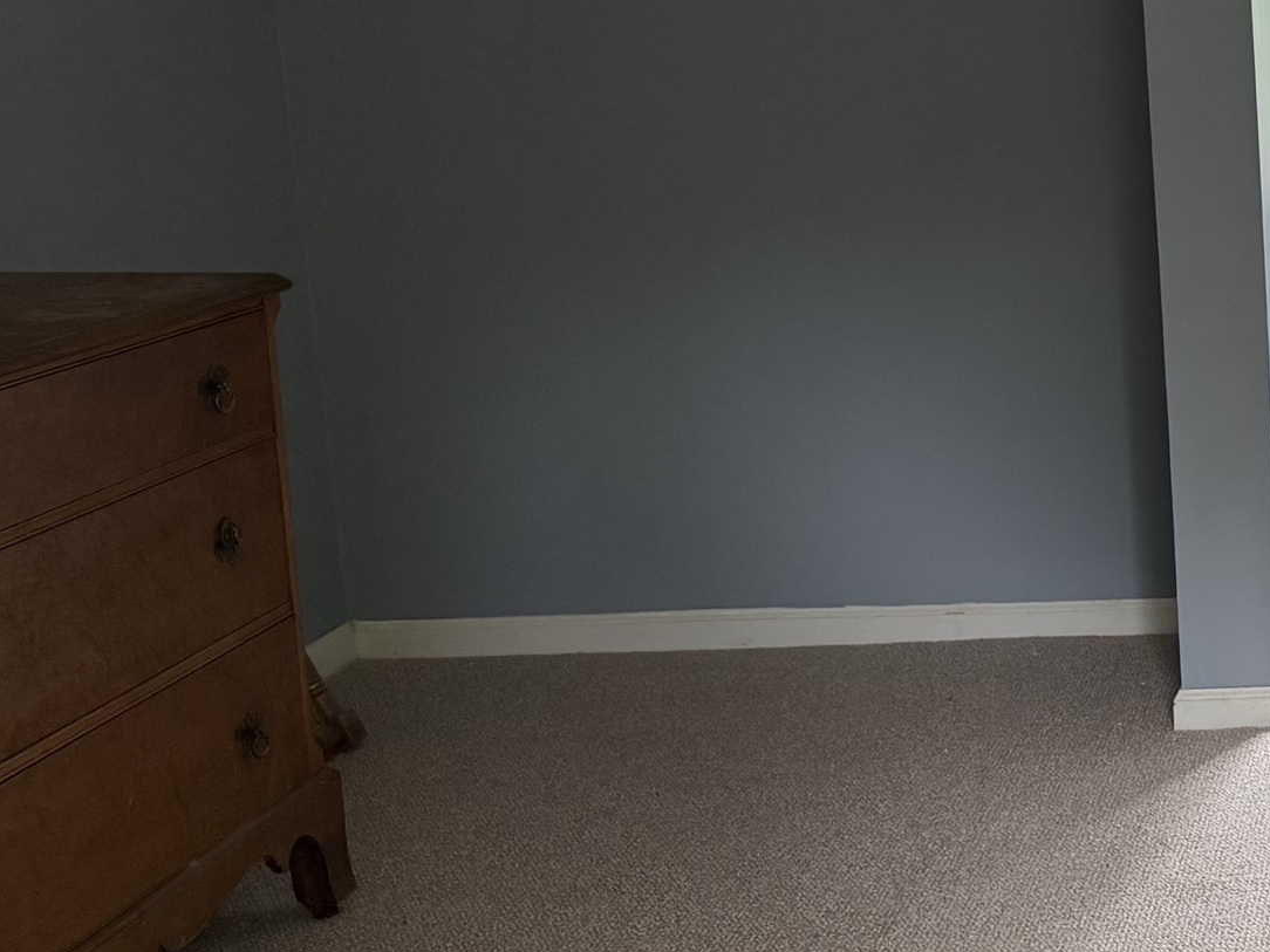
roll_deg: +0.3
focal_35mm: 68
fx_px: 2495
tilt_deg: -10.7
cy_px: 402
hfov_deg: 24.0
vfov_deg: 21.6
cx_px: 1780
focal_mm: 6.76
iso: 200
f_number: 1.78
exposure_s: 1/99
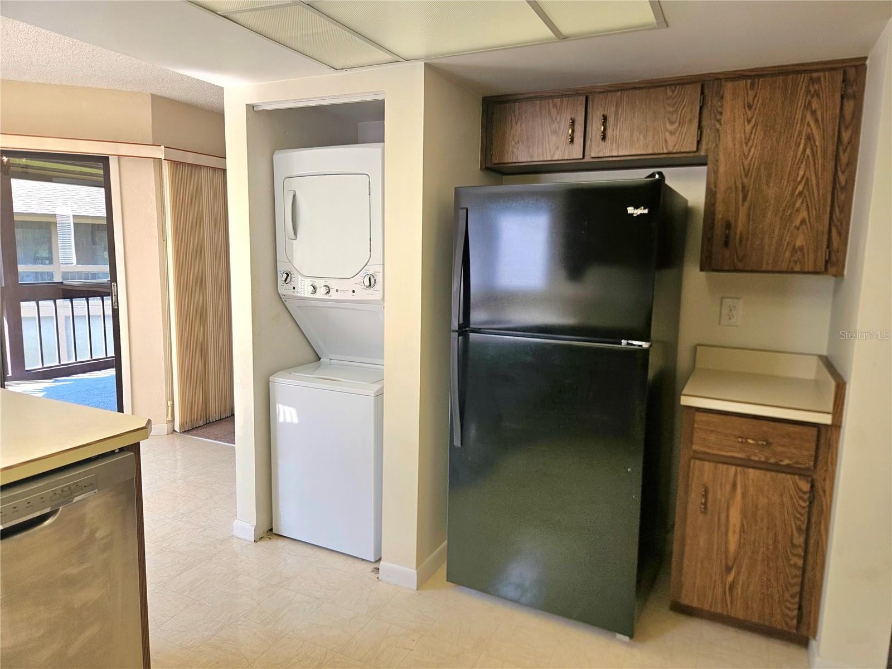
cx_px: 446
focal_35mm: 23
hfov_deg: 73.9
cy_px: 334
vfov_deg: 58.9
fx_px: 593
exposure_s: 1/120
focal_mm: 5.4
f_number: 1.8
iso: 64
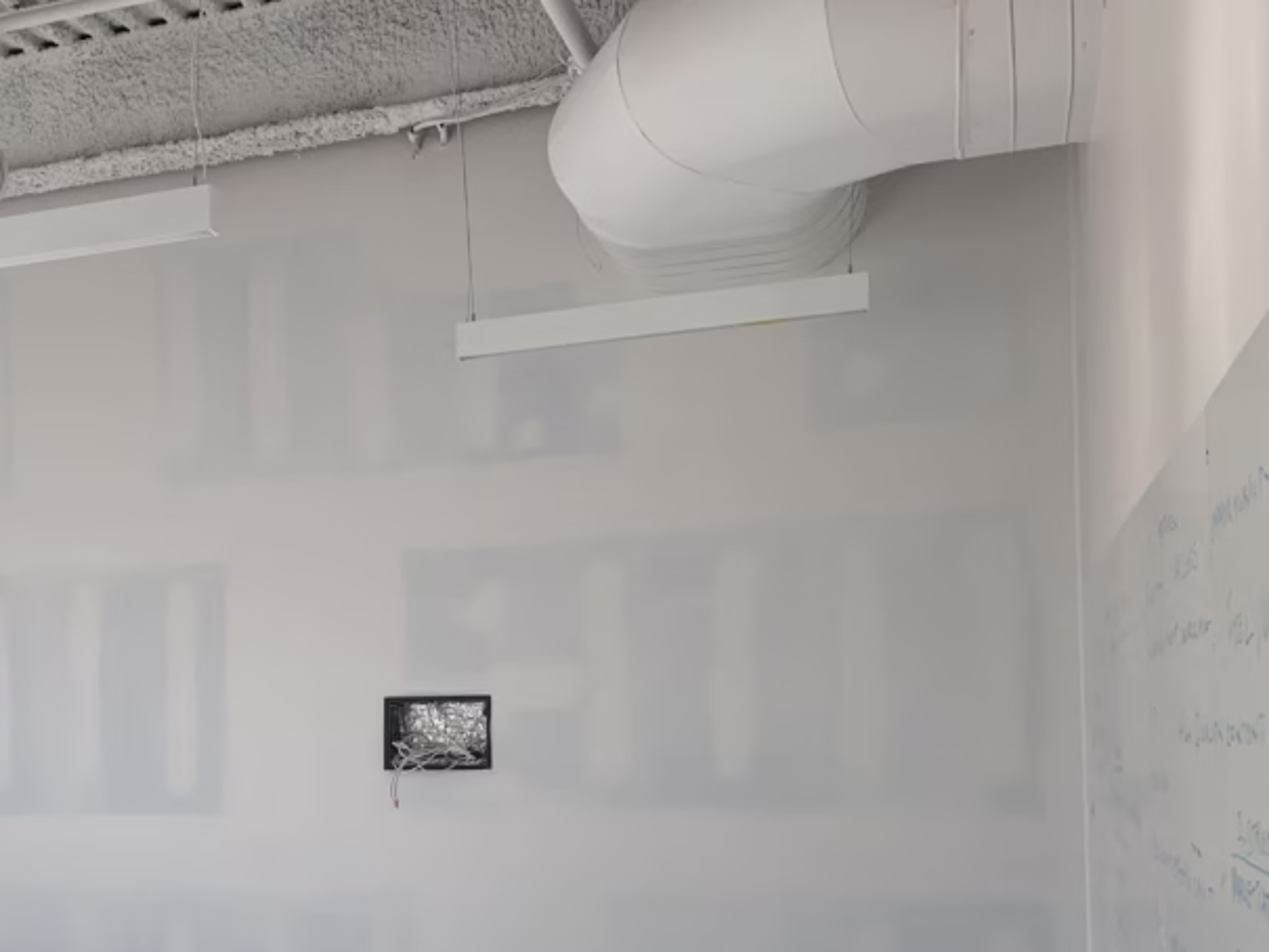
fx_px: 1613
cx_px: 298
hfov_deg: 41.5
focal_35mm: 44
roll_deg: +0.8
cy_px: 747
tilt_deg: +0.2
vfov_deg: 32.1
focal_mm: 4.25
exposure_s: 1/121
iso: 50
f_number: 1.8
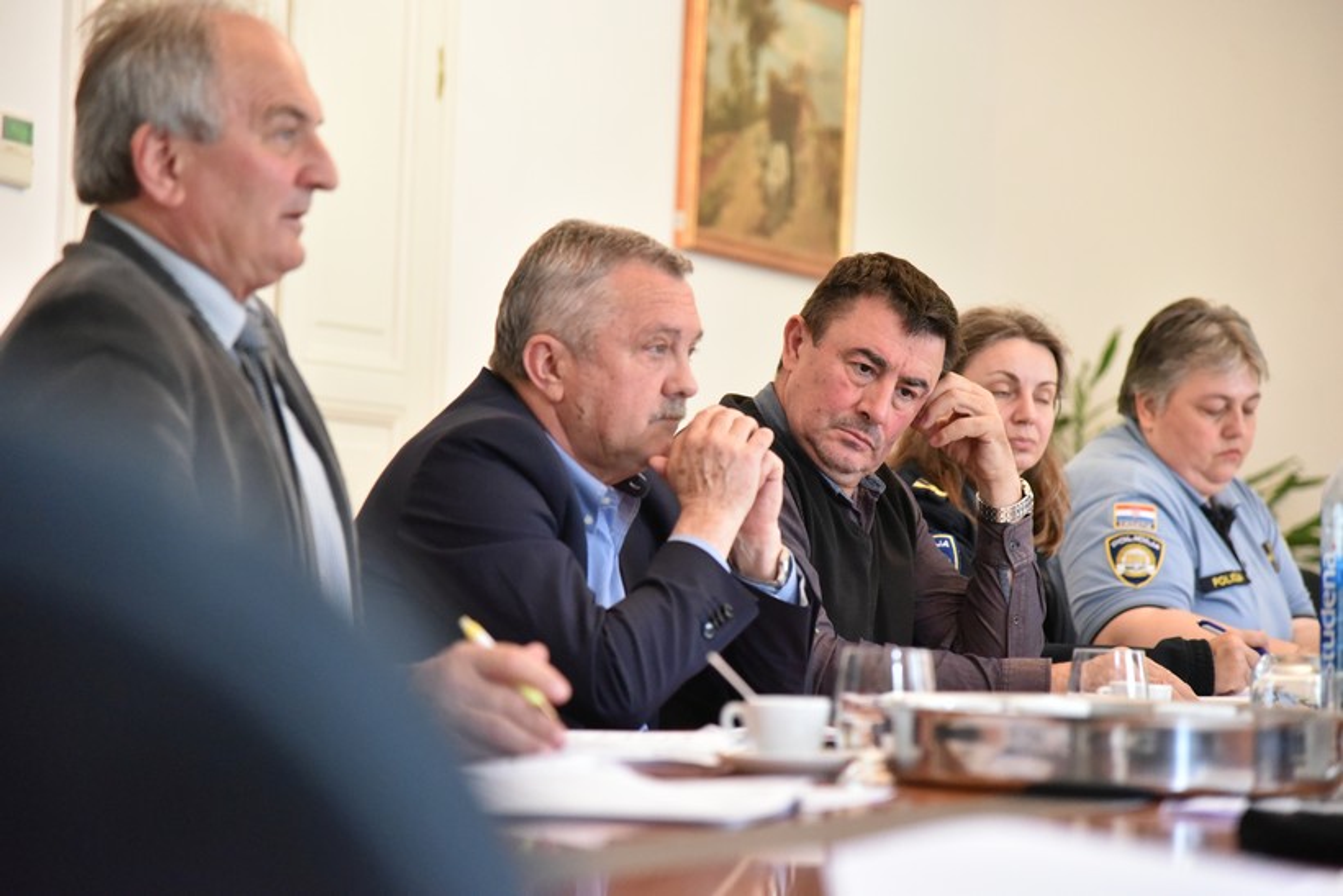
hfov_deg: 17.1
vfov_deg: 11.4
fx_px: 4477
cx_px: 672
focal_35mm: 120
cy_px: 448
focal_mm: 120
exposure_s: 1/200
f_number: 4
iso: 10000
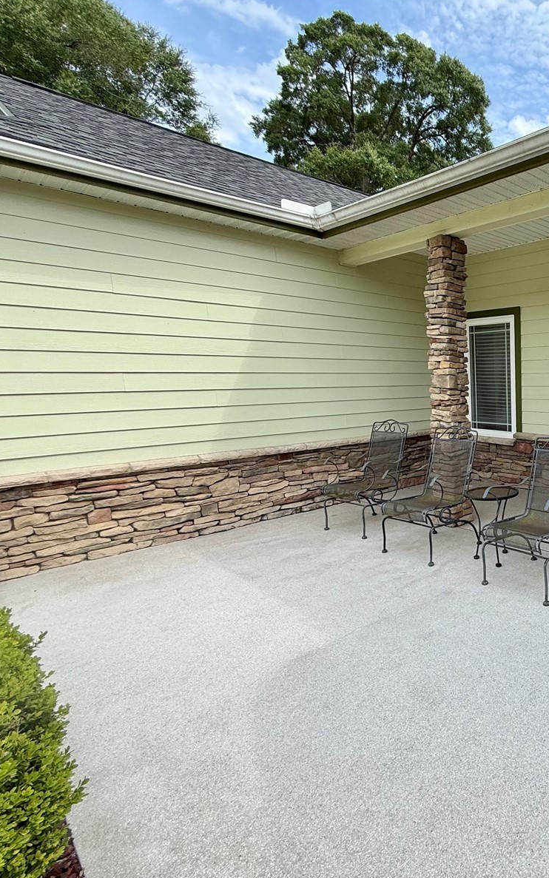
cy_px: 437
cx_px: 566
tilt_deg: -7.7
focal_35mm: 20
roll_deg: +0.3
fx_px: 479
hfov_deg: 47.7
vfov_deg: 85.1
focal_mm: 2.22
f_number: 2.2
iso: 50
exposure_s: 1/644
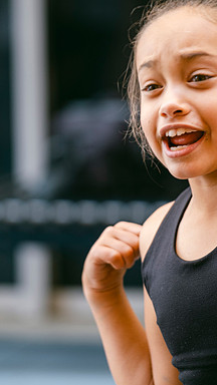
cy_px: 193
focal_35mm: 294
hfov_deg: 4.1
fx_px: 3007
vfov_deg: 7.3
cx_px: 90
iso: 320
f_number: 2.8
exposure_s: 1/125
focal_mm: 124.3
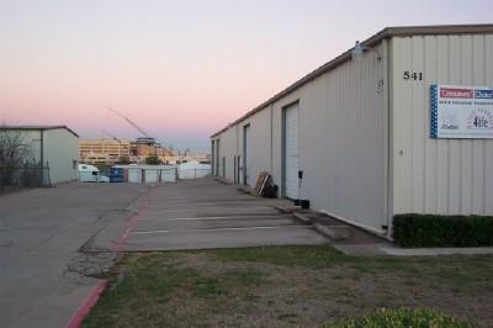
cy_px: 164
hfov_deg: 50.7
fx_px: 520
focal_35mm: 38
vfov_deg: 35.0
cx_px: 246
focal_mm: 8
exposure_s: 1/60
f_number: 2.8
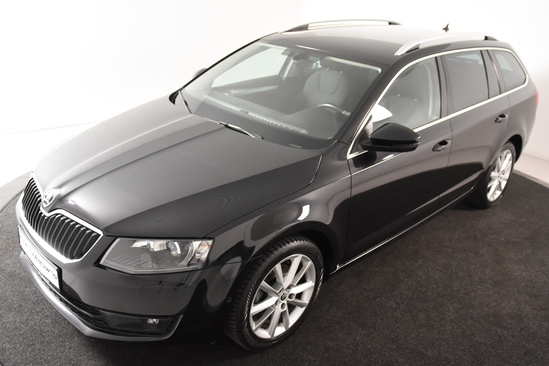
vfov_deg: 38.9
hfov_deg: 55.8
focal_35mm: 34
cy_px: 184
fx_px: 518
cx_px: 280
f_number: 3.2
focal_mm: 22
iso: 1600
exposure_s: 1/40
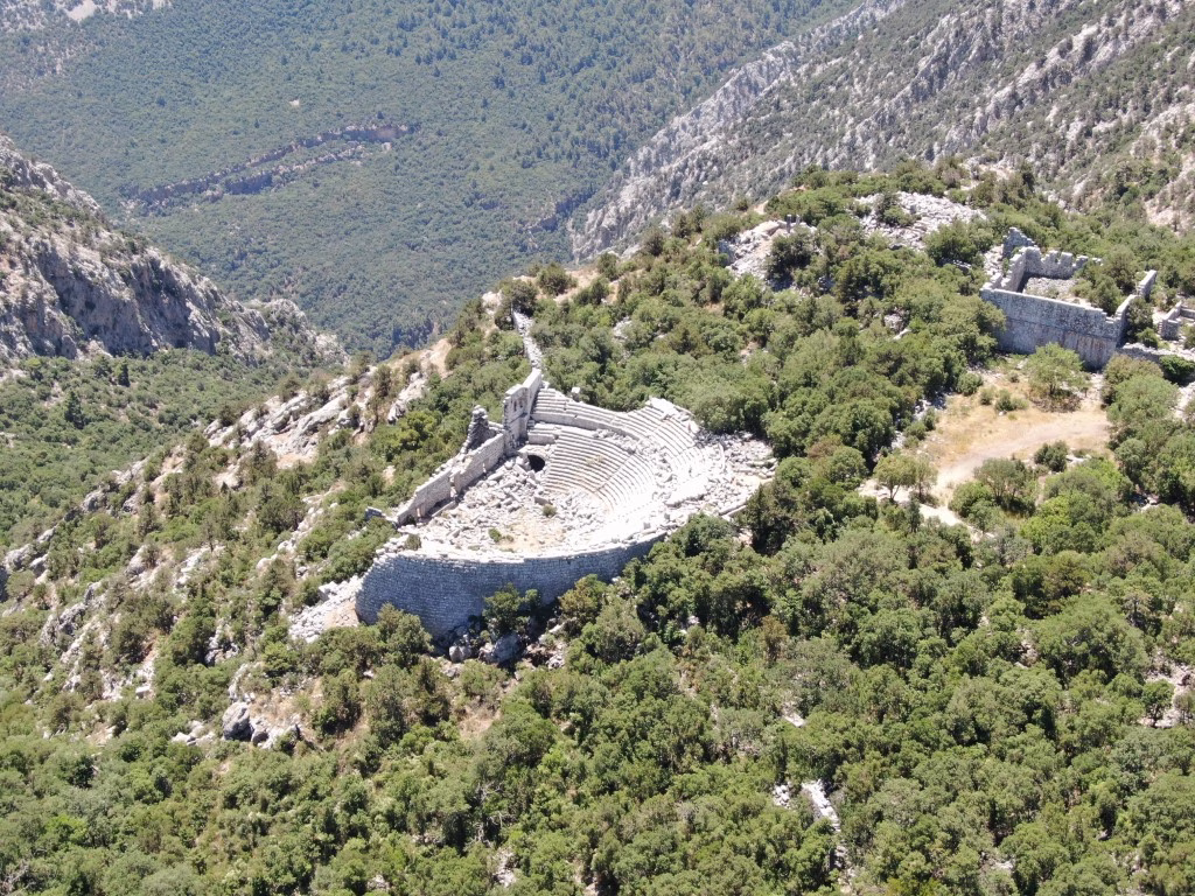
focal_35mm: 48
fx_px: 1657
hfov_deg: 39.7
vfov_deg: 30.3
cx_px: 598
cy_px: 448
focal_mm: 8.6
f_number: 3.8
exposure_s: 1/240
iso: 100
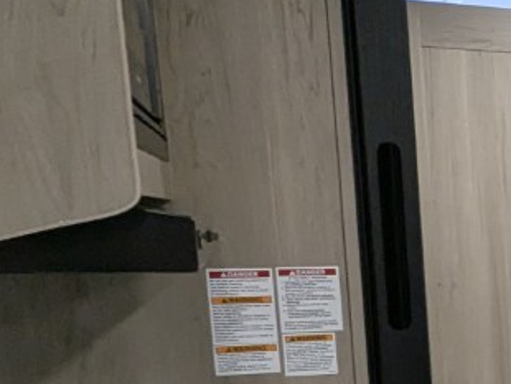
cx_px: 906
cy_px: 392
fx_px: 1064
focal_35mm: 72
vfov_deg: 19.8
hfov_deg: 20.1
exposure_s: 1/122
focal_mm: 2.35
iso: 257
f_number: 2.2
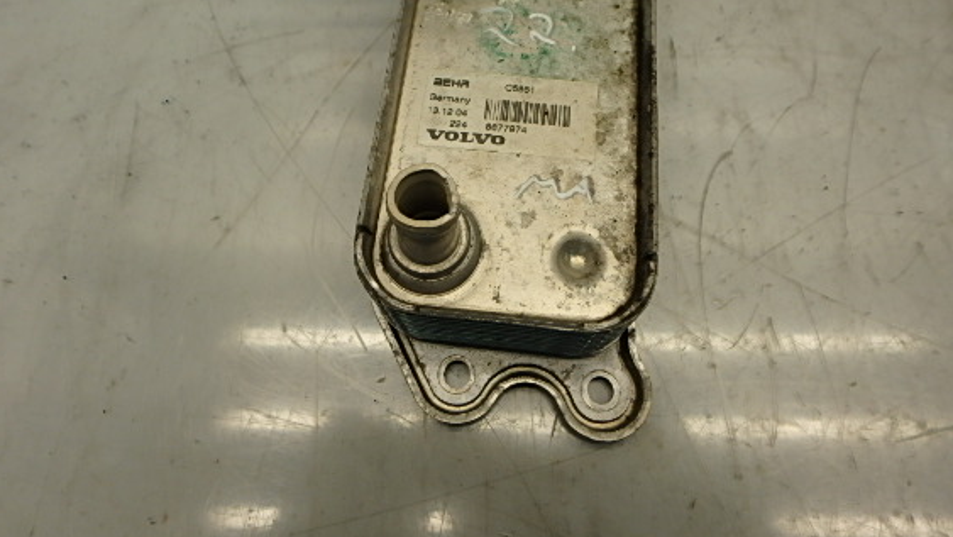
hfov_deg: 71.9
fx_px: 657
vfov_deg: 43.3
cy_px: 147
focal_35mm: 26
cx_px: 467
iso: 125
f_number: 3.5
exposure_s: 1/60
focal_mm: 3.7
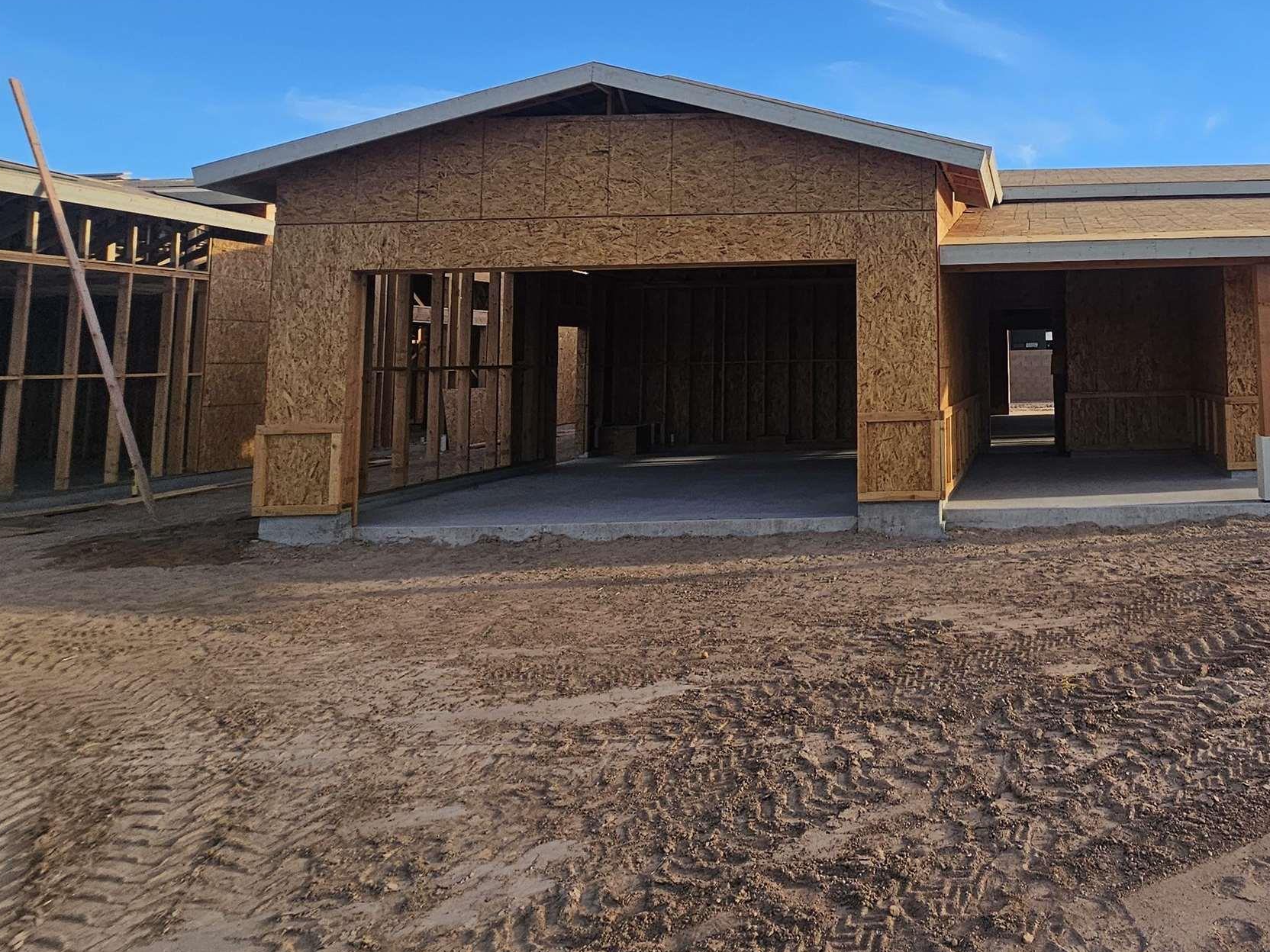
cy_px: 259
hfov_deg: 64.0
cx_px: 1050
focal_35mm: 24
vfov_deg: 54.6
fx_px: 881
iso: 50
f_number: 2.2
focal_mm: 2.2
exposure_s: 1/1205
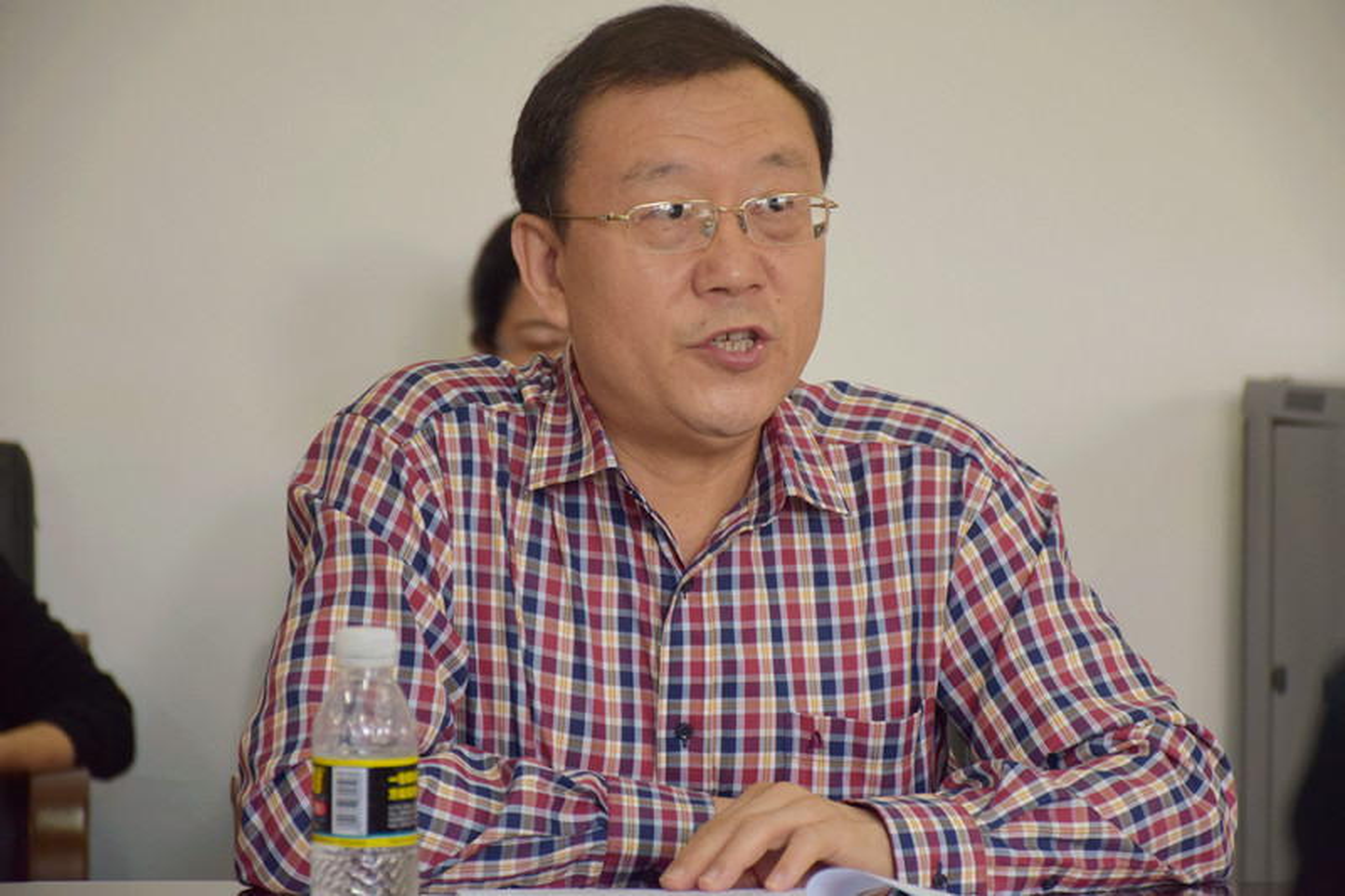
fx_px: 5883
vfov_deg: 8.7
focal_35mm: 158
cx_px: 672
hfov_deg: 13.0
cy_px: 448
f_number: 5.6
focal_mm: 105
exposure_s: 1/125
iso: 1400
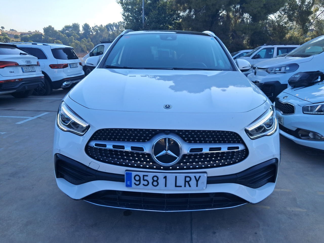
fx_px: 253
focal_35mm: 27
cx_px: 162
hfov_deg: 65.3
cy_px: 122
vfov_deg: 51.4
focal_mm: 4
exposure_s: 1/479
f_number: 1.8
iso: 50
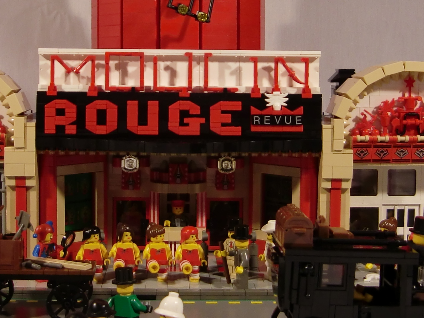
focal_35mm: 72
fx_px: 882
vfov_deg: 20.3
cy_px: 82
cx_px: 171
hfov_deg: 27.0
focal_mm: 4.9
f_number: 2.6
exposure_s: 1/100
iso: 100
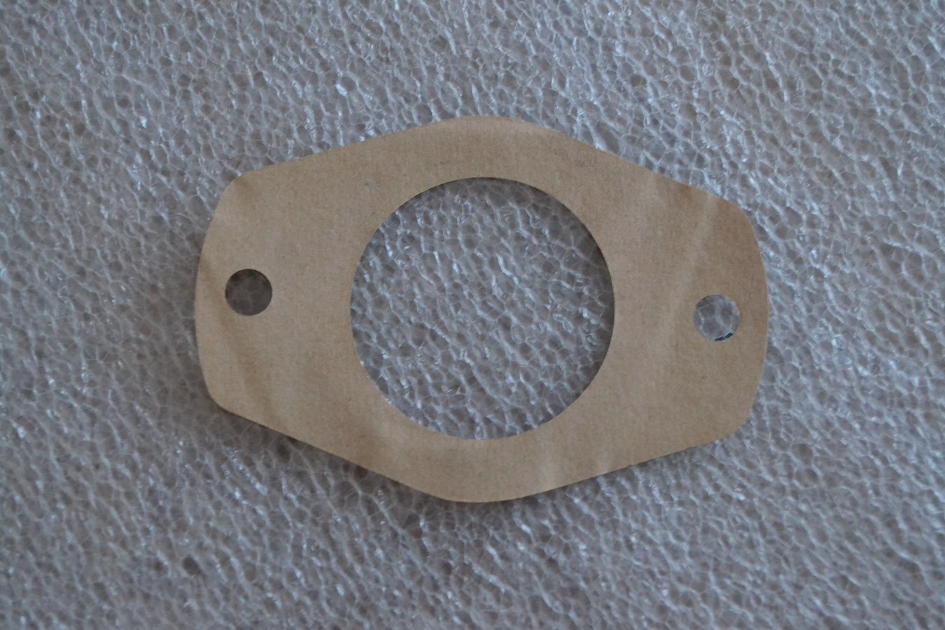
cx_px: 472
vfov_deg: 25.1
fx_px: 1417
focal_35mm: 54
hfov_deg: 36.9
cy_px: 315
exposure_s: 1/13
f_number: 5
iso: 3200
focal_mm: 36
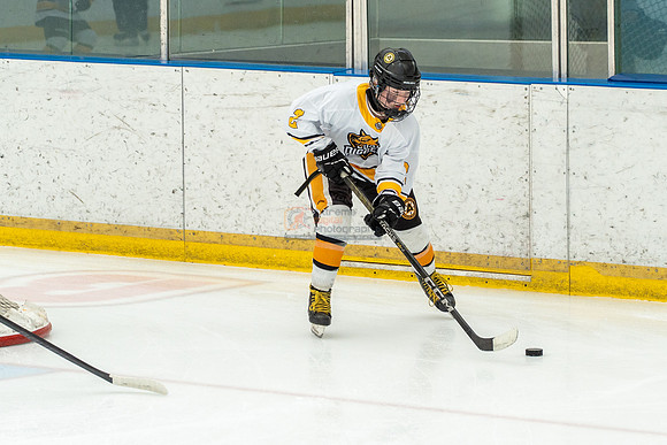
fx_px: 3833
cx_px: 326
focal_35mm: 207
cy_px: 217
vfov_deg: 6.6
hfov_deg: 9.9
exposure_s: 1/1600
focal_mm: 101
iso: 800
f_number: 3.5
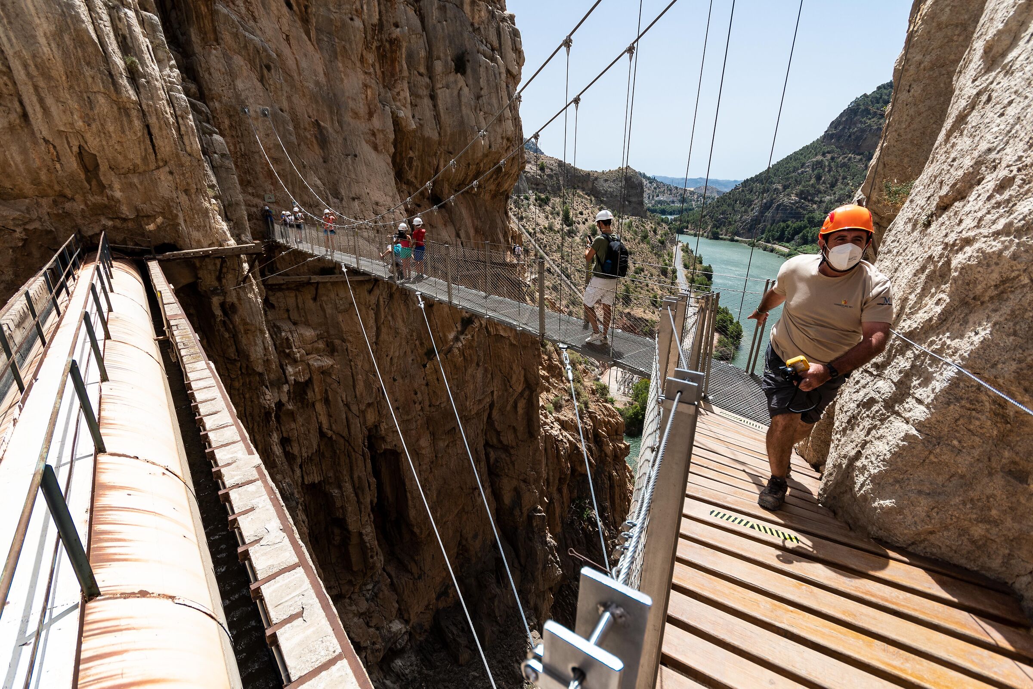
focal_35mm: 15
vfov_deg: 77.3
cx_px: 516
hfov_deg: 100.4
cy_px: 344
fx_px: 430
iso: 100
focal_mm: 10
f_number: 7.1
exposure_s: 1/500
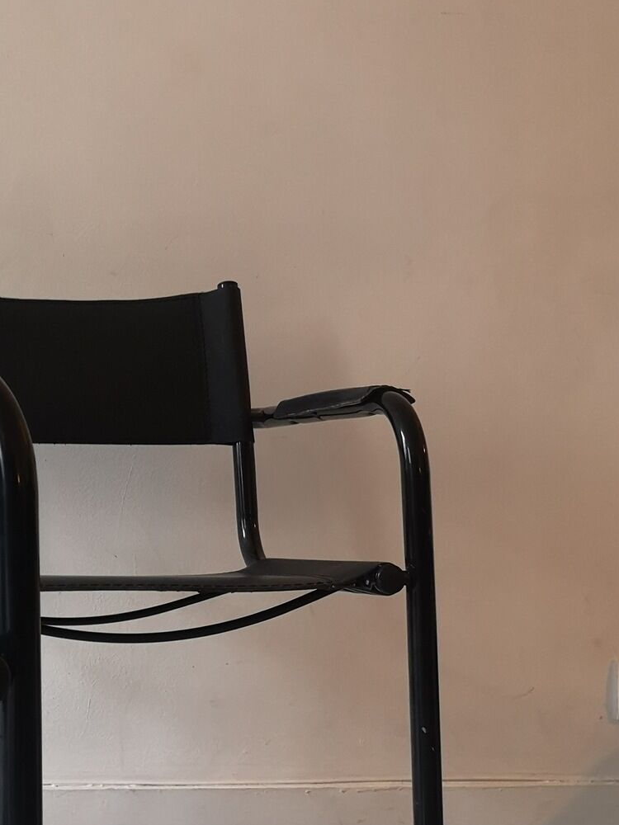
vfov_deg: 35.5
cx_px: 12
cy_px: 395
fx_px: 1287
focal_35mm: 54
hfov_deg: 25.8
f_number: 1.8
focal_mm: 3.95
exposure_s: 1/33.3
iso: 320
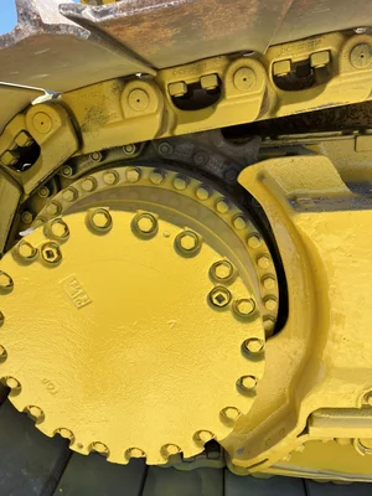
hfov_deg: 53.1
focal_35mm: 26
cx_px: 186
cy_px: 248
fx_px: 373
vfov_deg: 67.3
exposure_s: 1/1106
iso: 50
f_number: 1.6
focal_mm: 5.1
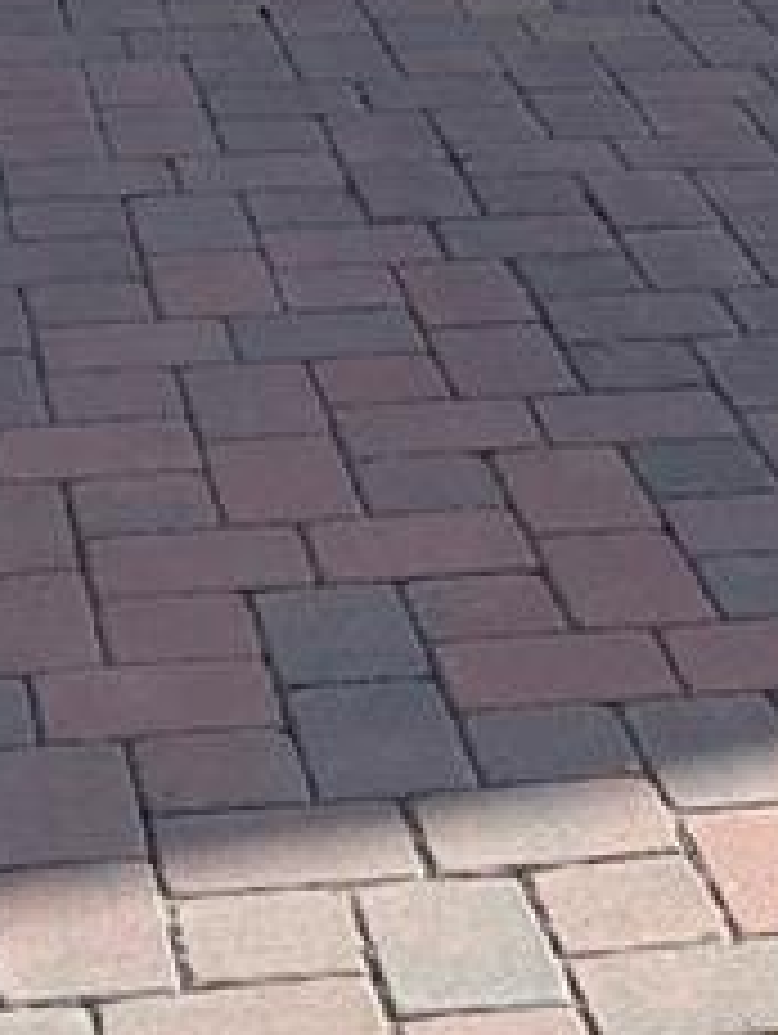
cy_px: -1044
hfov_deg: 11.8
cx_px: 634
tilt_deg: +5.3
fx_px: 3739
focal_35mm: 125
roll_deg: -0.7
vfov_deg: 13.5
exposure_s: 1/6711
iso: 100
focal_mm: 6.76
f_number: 1.78
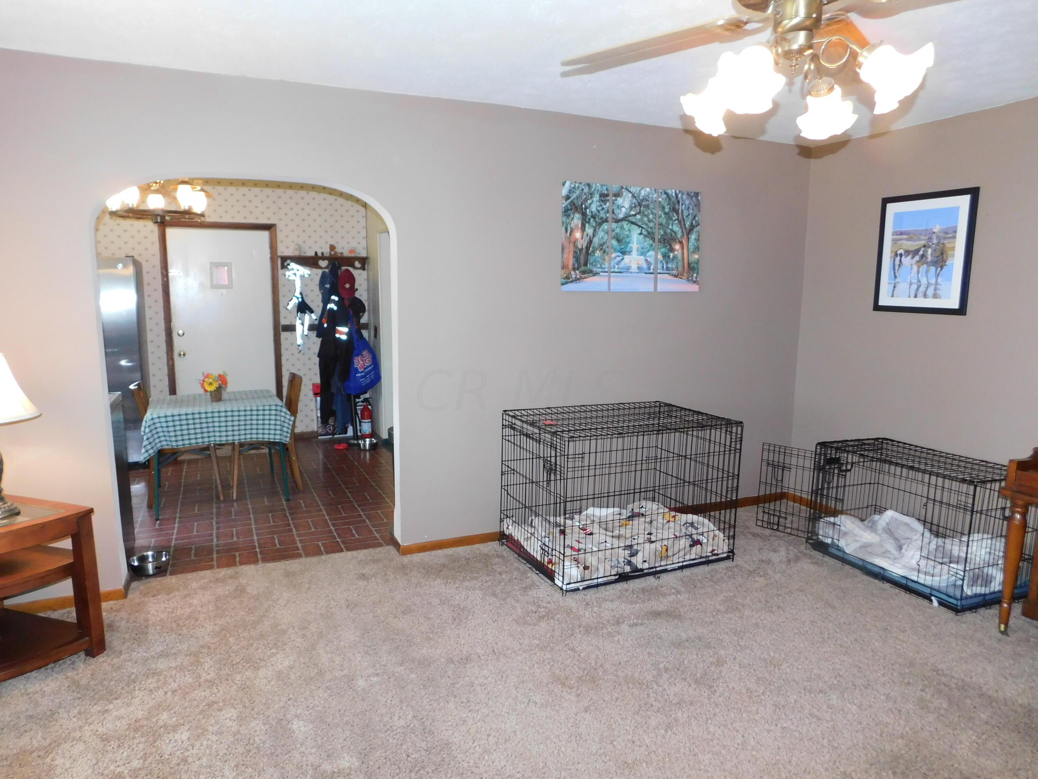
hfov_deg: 73.9
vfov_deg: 58.9
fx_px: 690
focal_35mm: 23
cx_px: 519
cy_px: 390
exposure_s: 1/30
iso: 320
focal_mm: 4
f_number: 3
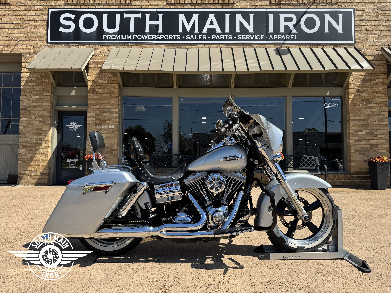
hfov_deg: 71.6
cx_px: 196
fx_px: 271
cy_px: 146
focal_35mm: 24
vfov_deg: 56.8
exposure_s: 1/3247
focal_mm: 6.76
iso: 80
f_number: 1.78
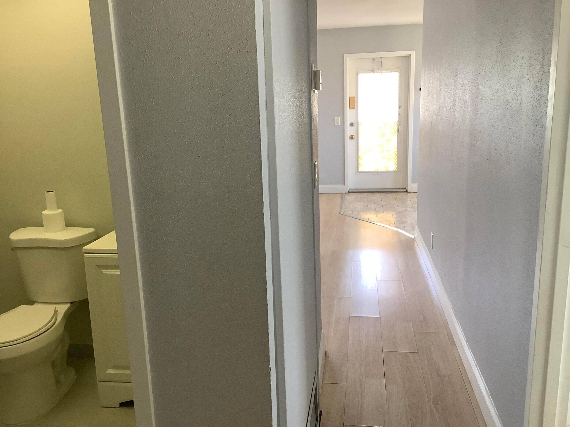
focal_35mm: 31
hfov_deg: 58.4
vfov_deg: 45.4
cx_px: 285
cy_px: 214
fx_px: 510
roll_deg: +0.6
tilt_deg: -14.7
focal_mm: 3.3
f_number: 2.4
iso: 125
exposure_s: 1/60
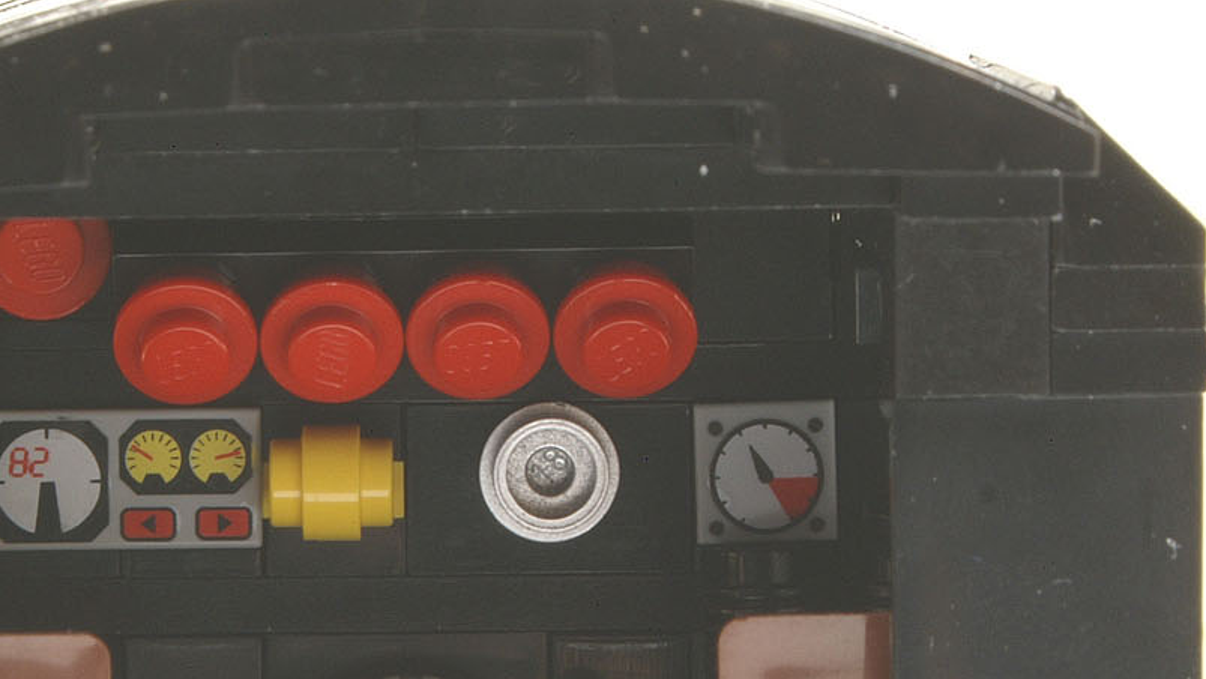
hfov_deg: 8.7
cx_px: 454
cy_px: 754
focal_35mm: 247
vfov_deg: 4.9
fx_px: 7900
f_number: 29
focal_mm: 70
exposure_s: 20
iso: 100
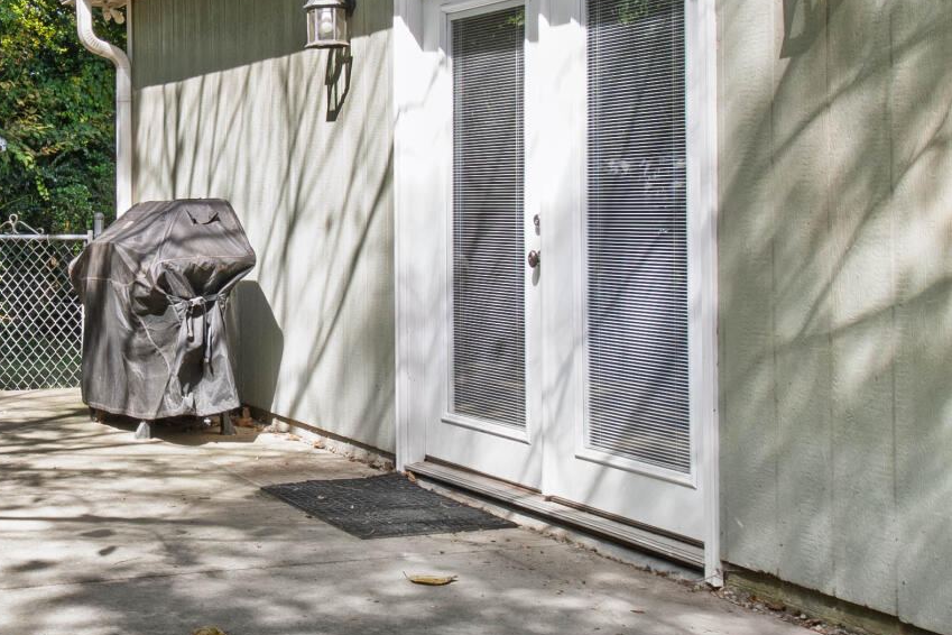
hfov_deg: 35.8
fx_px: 1401
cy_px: 175
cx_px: 141
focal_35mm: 53
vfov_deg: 25.3
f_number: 8
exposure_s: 1/30
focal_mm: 10
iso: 100
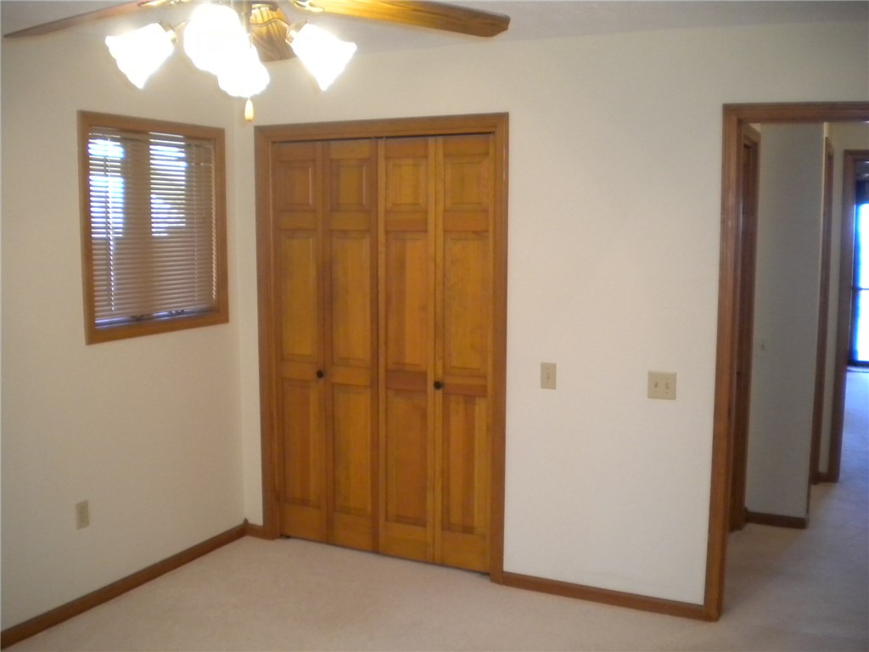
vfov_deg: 40.7
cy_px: 326
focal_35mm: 35
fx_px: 879
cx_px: 434
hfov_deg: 52.6
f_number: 3.1
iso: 400
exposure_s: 1/46.3
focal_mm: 6.3
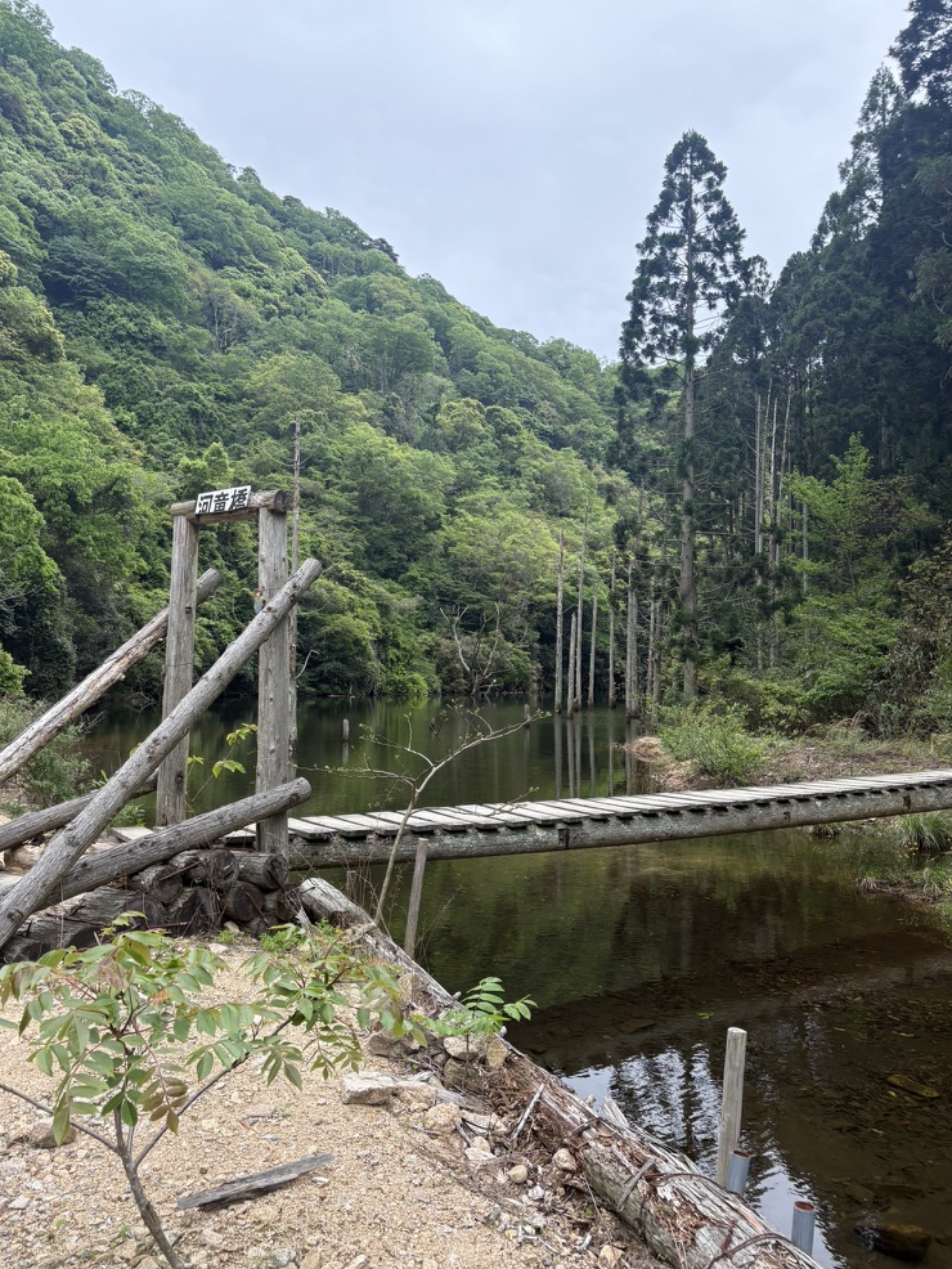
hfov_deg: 51.4
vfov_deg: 65.3
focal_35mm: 27
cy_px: 636
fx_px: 990
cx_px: 479
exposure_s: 1/1001
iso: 64
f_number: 1.6
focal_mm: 5.96
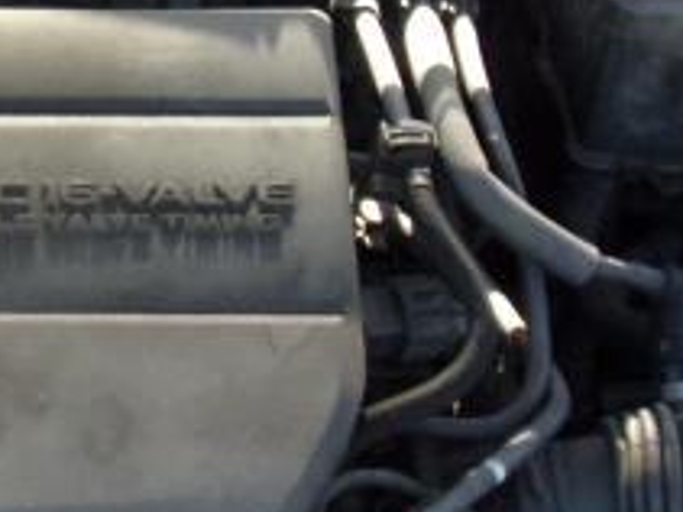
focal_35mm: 91
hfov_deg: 21.2
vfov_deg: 16.1
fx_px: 1794
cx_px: 91
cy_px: 75
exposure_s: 1/125
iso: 80
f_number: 3.3
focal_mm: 4.3
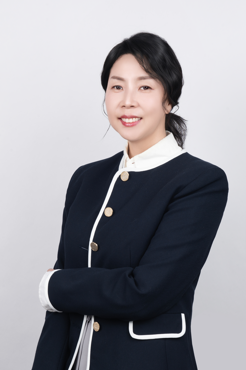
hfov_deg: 23.3
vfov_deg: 34.5
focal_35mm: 58
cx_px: 123
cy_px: 185
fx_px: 595
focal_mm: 58
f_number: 9
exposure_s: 1/125
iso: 160
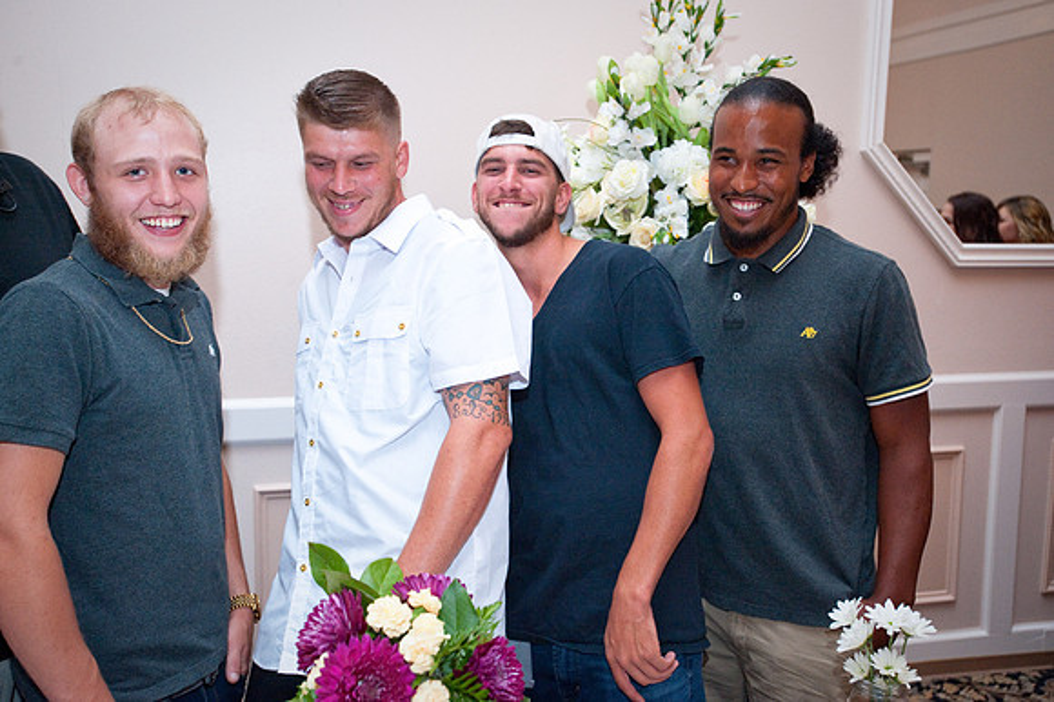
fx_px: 1024
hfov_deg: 54.5
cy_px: 351
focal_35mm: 35
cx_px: 527
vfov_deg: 37.8
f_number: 5.6
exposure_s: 1/160
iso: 3200
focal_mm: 35
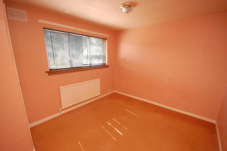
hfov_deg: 100.4
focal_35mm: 15
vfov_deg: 77.2
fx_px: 94
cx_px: 114
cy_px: 76
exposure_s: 1/60
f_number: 5.6
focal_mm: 10
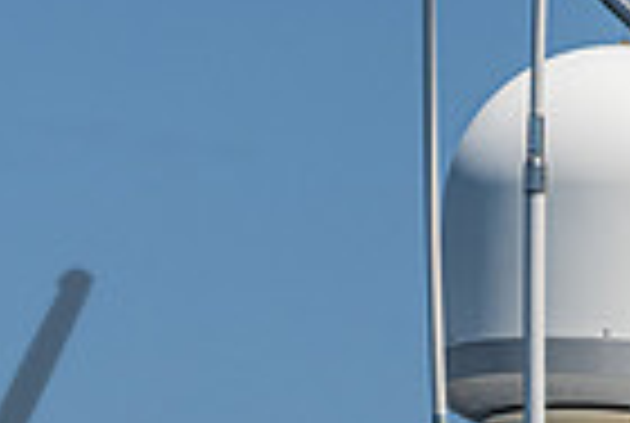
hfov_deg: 2.5
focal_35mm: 826
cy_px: 781
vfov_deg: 1.7
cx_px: 135
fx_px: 14486
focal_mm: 200
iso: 640
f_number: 8
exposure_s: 1/4000
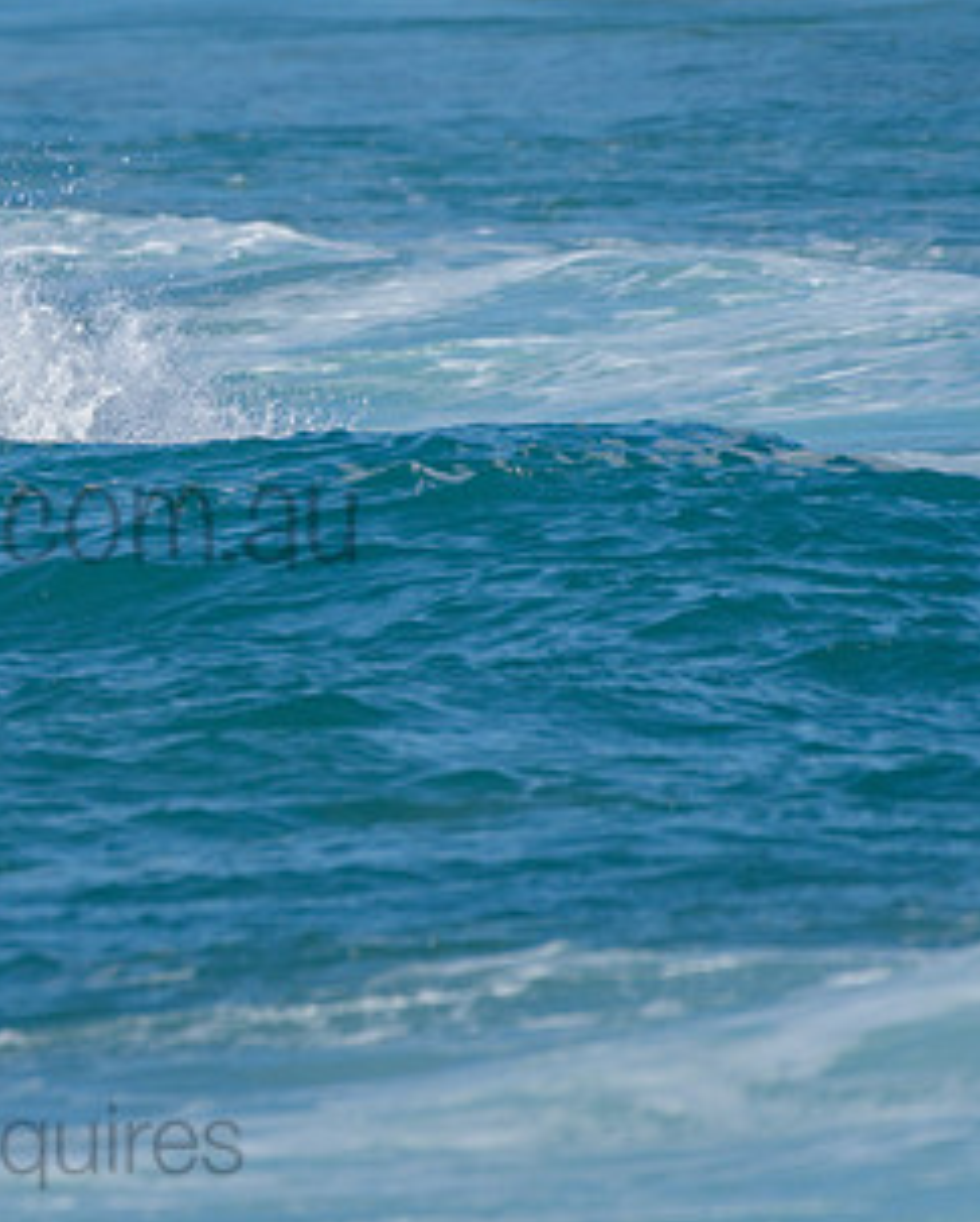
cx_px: -332
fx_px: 39821
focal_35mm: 1100
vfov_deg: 1.8
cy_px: 294
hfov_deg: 1.4
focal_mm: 500
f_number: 5.6
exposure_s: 1/2000
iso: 180
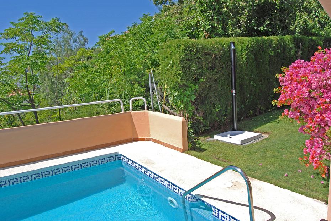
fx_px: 249
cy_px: 110
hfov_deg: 67.3
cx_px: 166
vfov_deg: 48.1
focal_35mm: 27
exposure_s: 1/200
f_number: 9
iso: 100
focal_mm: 18
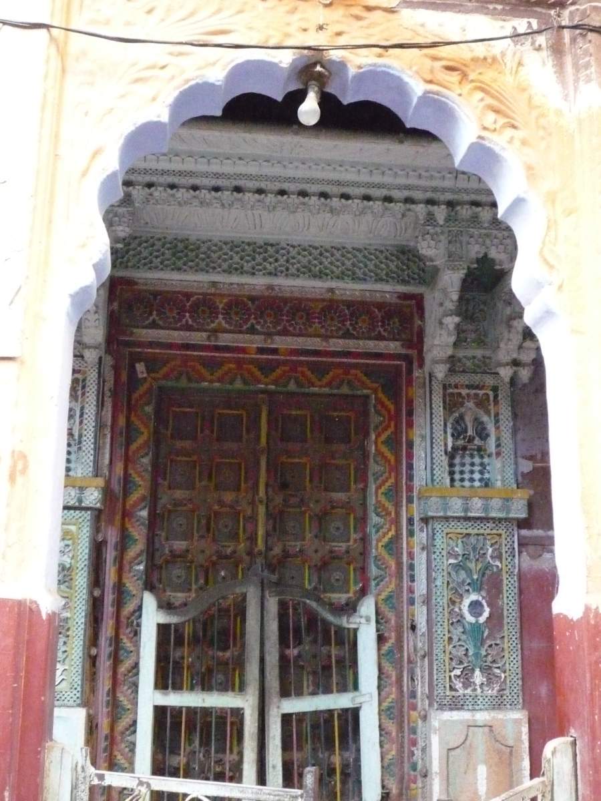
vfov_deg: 43.9
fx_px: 995
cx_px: 300
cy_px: 400
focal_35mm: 43
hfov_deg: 33.6
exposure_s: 1/50
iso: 1600
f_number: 3.8
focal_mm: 6.3
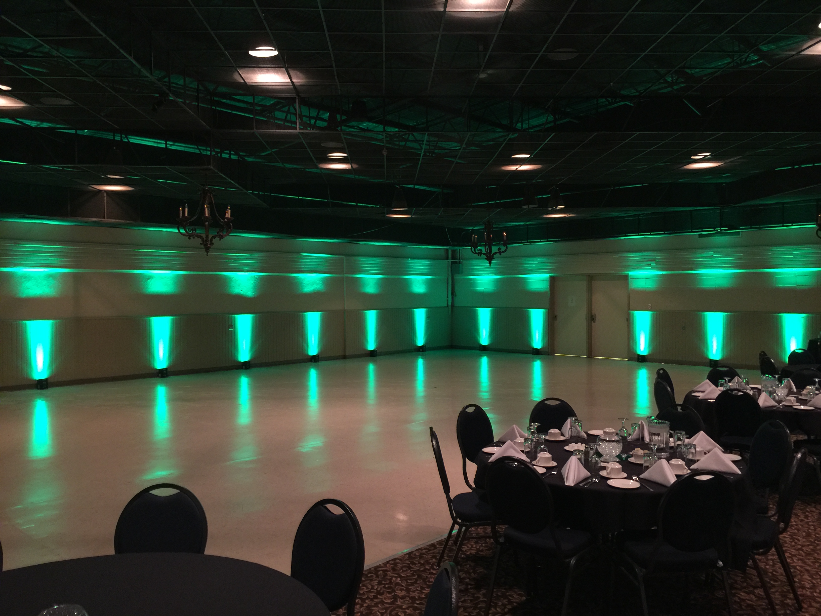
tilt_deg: -1.3
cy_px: 308
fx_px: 688
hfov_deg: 61.7
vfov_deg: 48.2
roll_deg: -0.1
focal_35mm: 29
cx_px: 410
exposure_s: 1/4
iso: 80
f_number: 2.2
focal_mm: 4.15
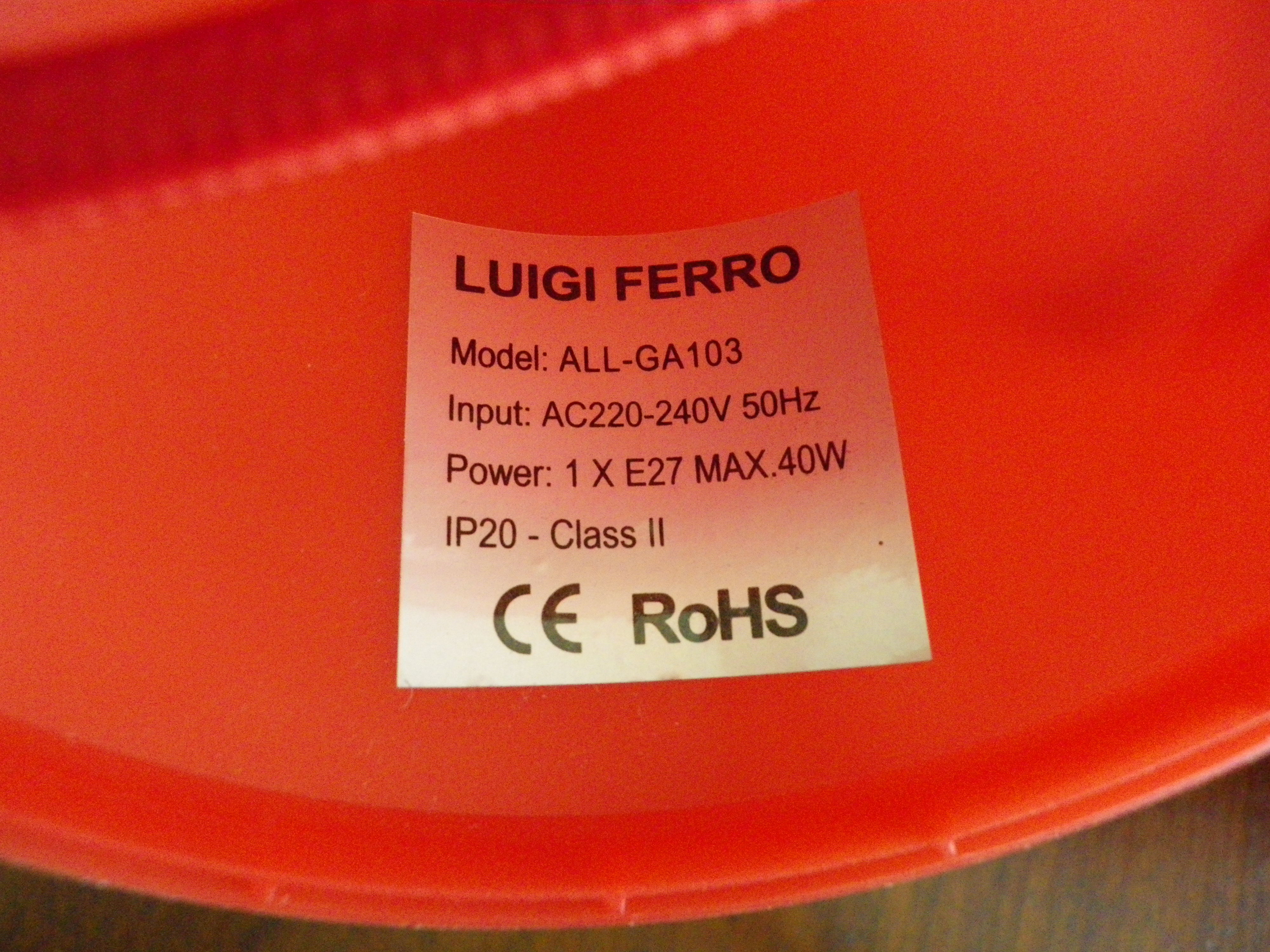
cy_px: 476
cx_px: 635
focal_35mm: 28
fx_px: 1027
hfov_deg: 63.4
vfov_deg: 49.7
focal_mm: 4.9
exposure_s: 1/40
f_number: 2.6
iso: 800
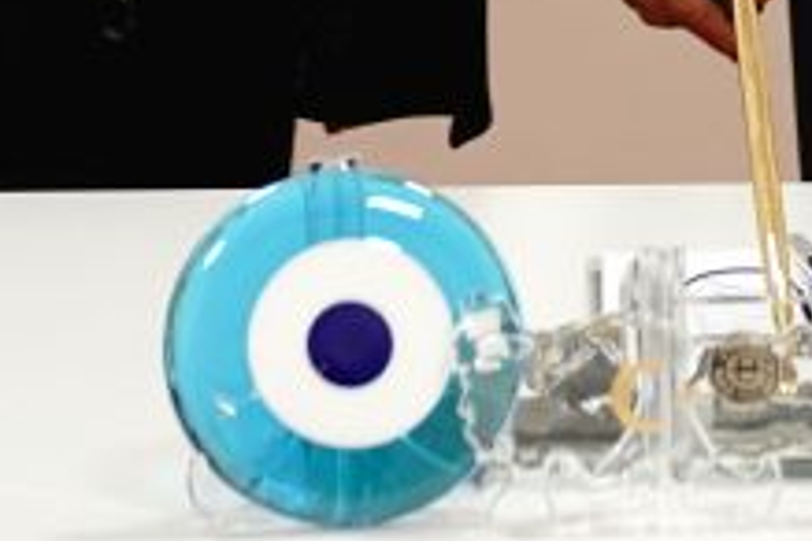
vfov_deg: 4.7
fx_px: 6338
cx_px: 790
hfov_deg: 7.3
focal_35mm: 281
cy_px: -989
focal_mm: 41
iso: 800
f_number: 2.8
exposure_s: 1/80
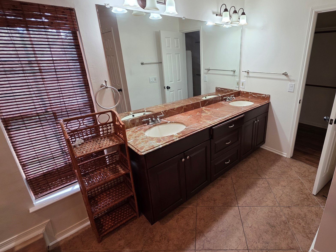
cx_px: 202
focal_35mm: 17
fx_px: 165
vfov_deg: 74.7
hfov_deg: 89.8
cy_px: 118
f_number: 1.9
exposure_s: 1/120
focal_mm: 2.2
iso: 160
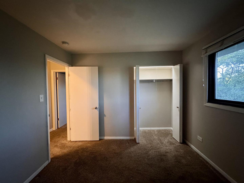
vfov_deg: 85.7
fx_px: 99
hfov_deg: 102.1
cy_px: 92
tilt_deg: -1.9
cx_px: 122
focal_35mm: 14
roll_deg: +1.1
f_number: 2.2
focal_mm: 2.22
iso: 800
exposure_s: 1/60
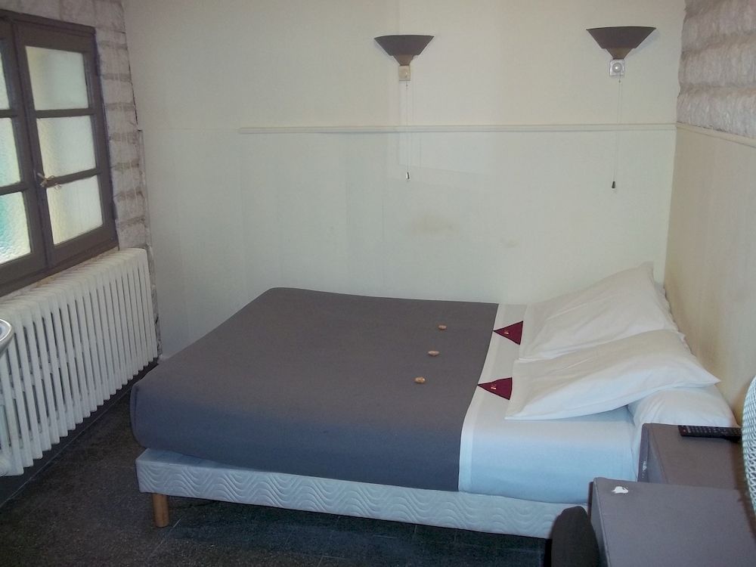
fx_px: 699
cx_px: 378
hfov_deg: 56.8
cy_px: 284
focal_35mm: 32
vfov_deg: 44.2
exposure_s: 1/30
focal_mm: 5.7
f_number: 2.9
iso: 160
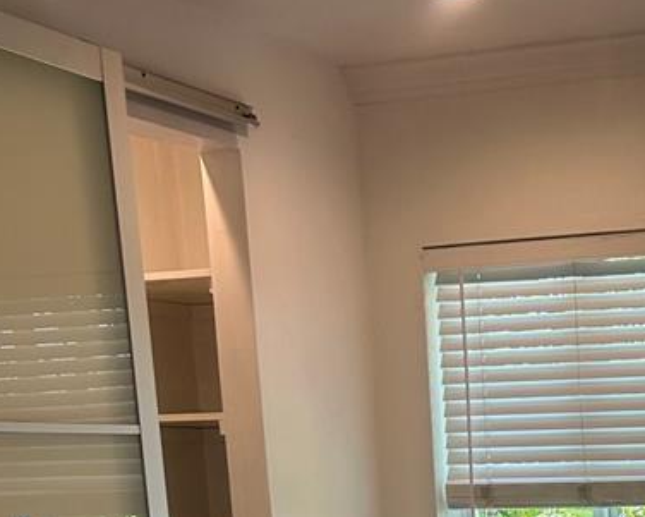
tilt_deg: -14.3
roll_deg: -0.6
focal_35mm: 81
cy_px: 857
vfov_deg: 16.6
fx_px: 1547
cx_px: 652
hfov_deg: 22.6
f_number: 1.5
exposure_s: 1/120
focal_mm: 5.7
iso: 50
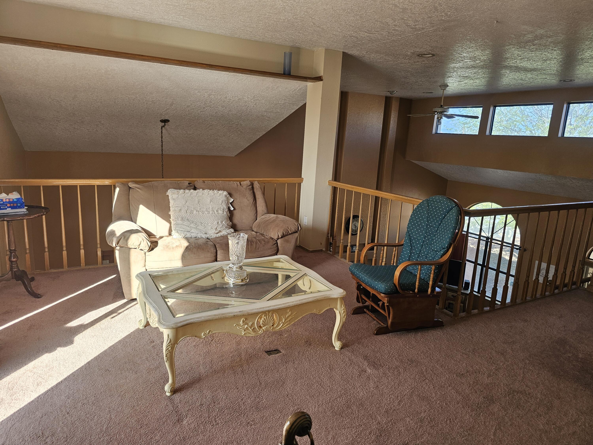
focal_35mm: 23
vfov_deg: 58.9
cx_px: 296
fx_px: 394
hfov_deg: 73.9
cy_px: 222
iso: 64
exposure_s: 1/120
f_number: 1.7
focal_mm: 6.3
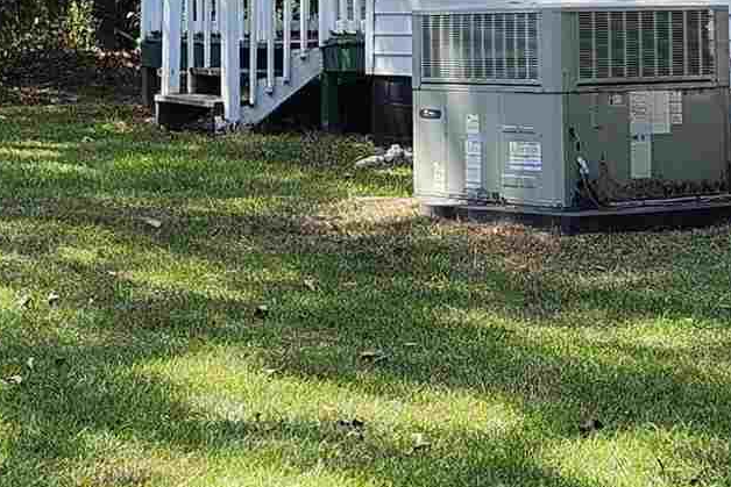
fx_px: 2376
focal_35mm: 117
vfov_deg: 11.5
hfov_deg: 17.4
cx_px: 524
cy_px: -119
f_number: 1.8
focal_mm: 5.54
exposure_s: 1/433
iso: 25
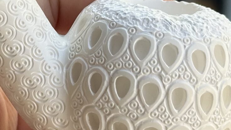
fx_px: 1115
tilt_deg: -15.1
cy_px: -9
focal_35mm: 182
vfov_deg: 6.6
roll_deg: -1.9
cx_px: 5
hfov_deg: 11.7
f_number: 1.78
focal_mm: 6.86
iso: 64
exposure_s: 1/456
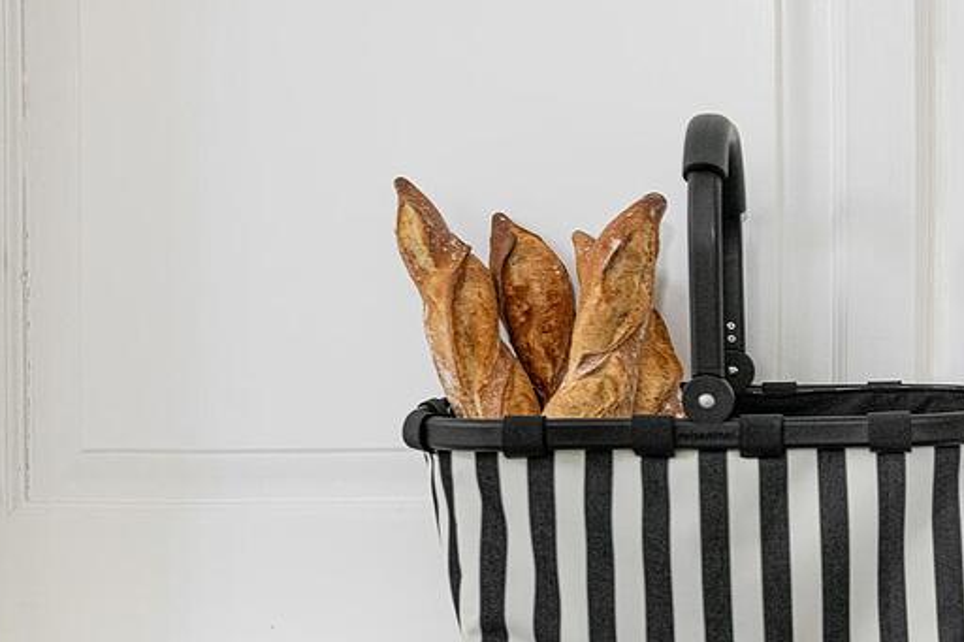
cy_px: 375
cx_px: 666
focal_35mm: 61
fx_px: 1633
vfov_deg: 22.2
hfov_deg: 32.5
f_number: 4.5
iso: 2500
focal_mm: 36
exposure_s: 1/250
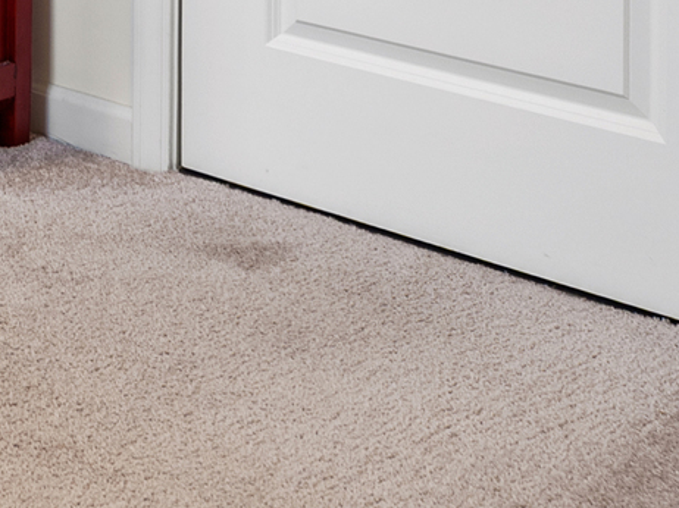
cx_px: -498
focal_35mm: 96
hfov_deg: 17.2
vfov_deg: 13.2
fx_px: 1882
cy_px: -515
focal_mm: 15
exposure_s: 1/15
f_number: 4
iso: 900
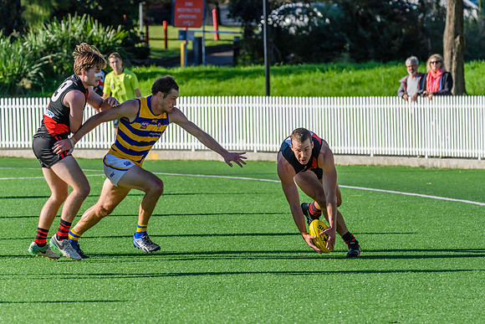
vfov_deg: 3.8
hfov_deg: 5.8
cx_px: 302
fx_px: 4817
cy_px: 163
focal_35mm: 358
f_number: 8
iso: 800
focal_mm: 240
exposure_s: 1/2000
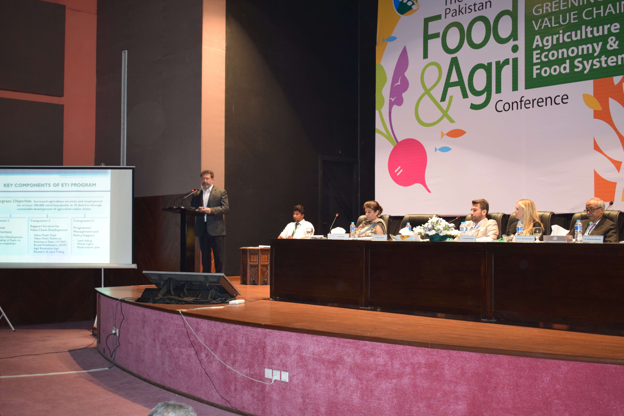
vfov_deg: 29.9
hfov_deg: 43.6
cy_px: 208
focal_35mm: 45
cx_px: 312
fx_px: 780
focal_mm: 30
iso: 1400
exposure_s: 1/60
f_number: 4.2
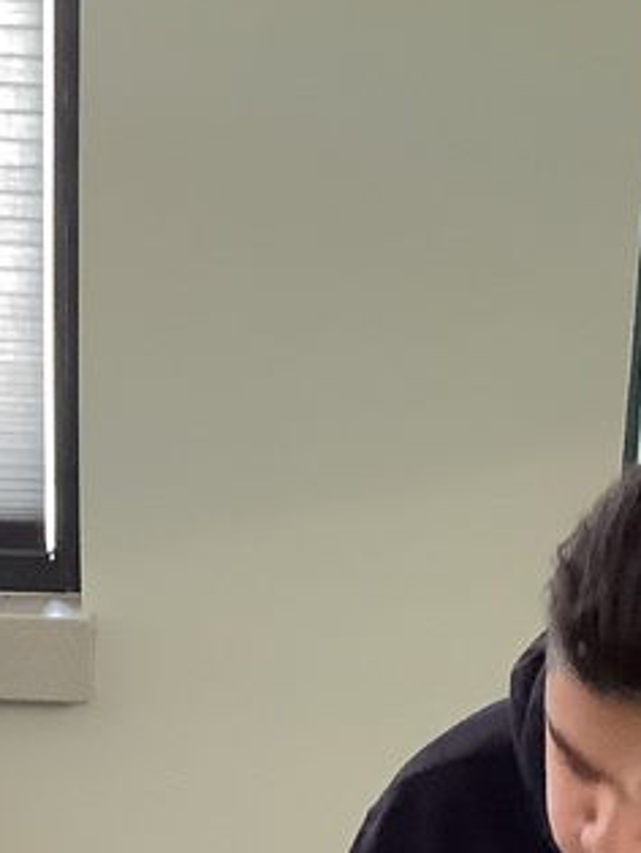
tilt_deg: -23.2
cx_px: 318
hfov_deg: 14.7
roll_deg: -0.3
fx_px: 2490
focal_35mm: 101
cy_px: 1312
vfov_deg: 17.3
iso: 320
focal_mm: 3.3
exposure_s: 1/40
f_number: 2.4
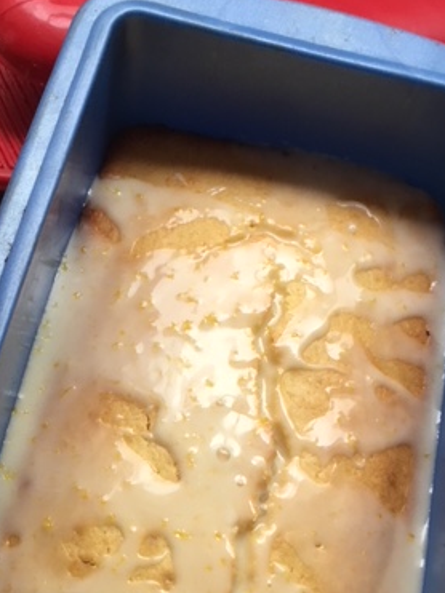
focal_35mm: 50
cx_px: 162
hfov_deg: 29.0
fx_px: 858
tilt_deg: -67.1
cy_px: 403
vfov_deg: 37.7
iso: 80
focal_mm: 4.15
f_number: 2.2
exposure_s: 1/30
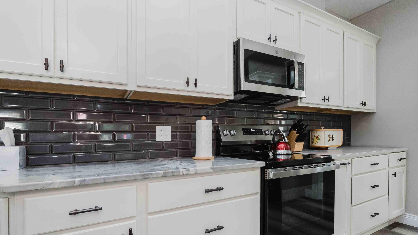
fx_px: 200
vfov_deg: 60.9
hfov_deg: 92.7
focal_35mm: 18
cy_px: 127
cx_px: 208
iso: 3200
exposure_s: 1/160
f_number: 4
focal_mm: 11.5
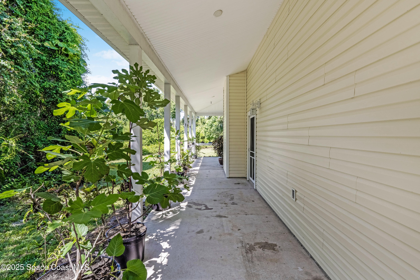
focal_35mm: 16
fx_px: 192
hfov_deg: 95.0
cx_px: 210
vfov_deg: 72.1
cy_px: 140
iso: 250
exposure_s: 1/2500
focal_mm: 11
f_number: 9
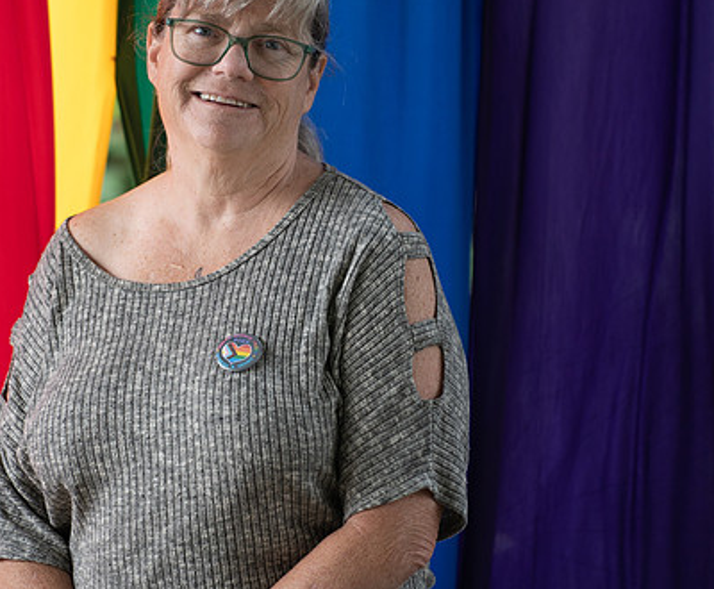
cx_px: 244
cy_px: 250
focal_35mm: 235
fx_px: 5027
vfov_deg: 6.7
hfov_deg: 8.1
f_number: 2.8
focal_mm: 150
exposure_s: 1/250
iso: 250
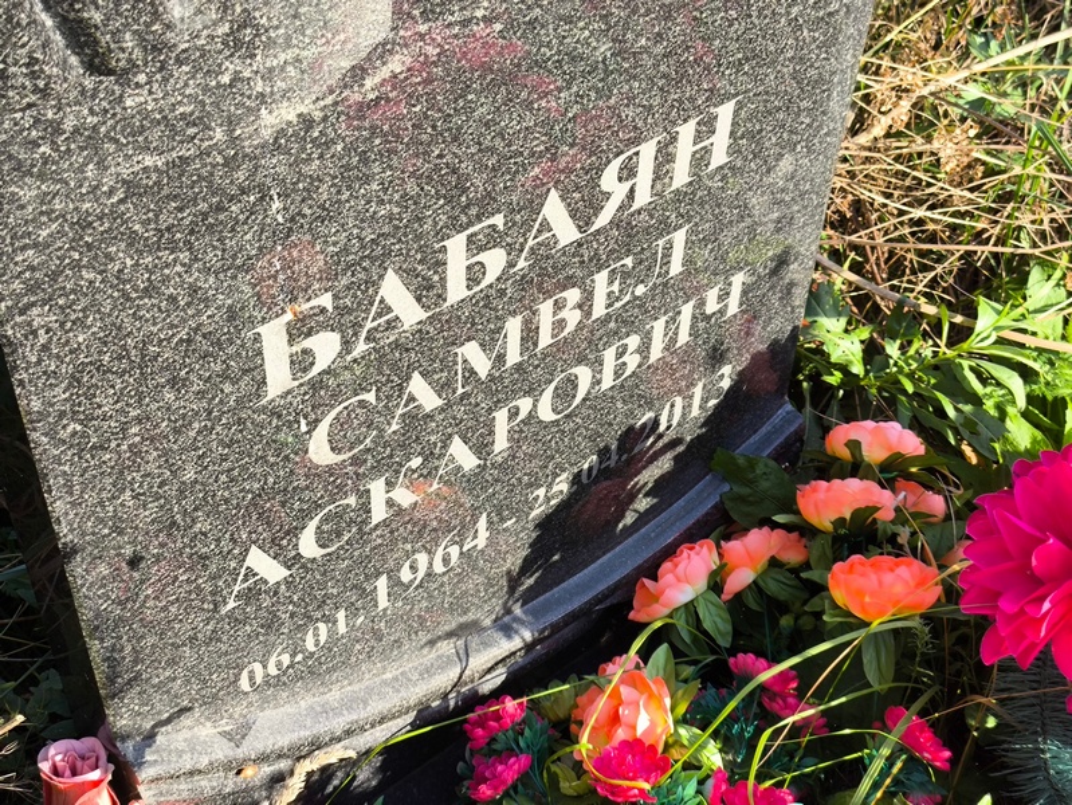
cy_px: 402
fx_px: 1549
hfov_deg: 38.2
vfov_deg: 29.1
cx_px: 536
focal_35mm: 50
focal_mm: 4.71
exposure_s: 1/324
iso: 50
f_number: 1.7
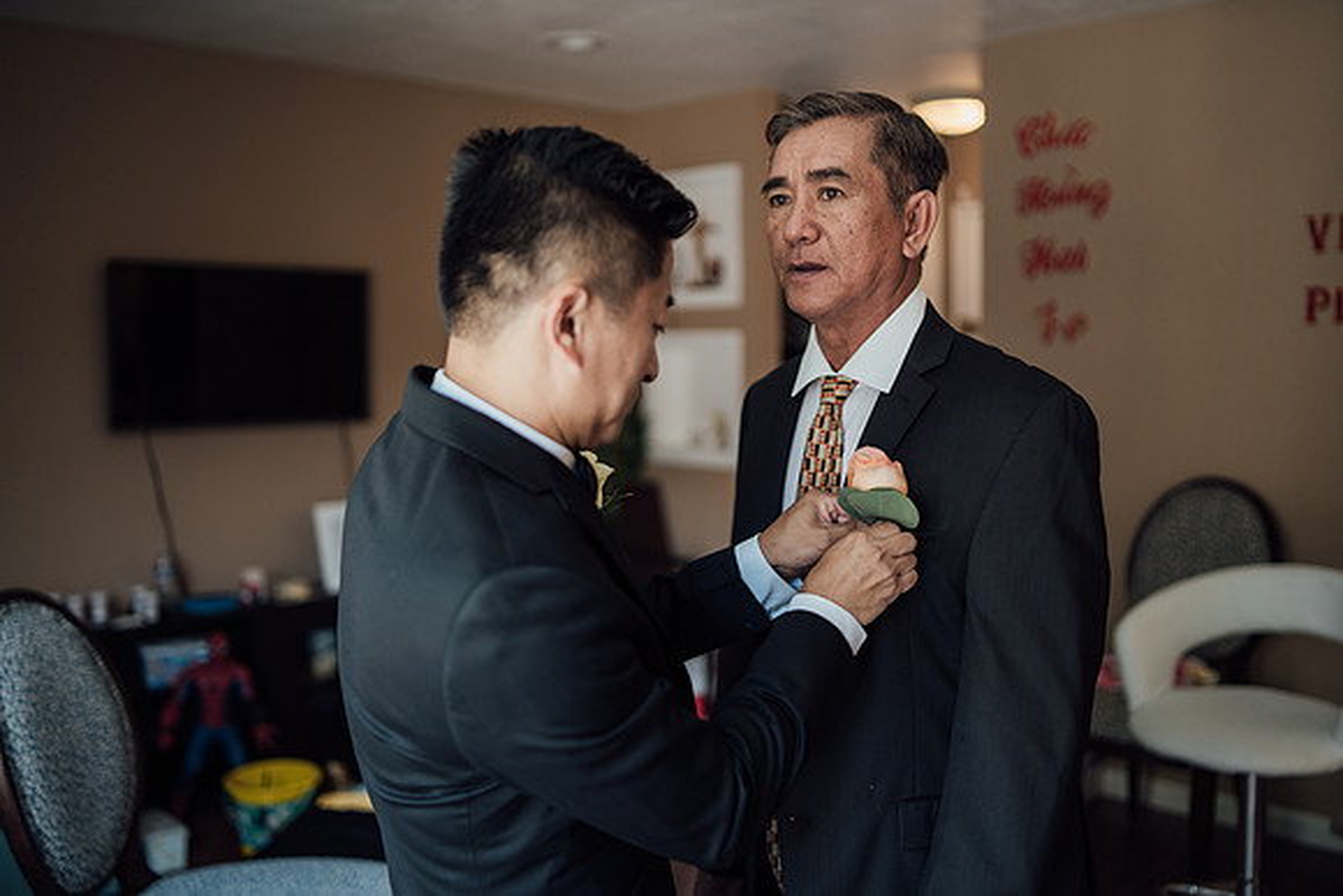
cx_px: 672
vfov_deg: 37.9
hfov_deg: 54.4
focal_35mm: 35
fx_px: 1306
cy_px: 448
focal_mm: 35
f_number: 1.4
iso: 400
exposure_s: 1/400
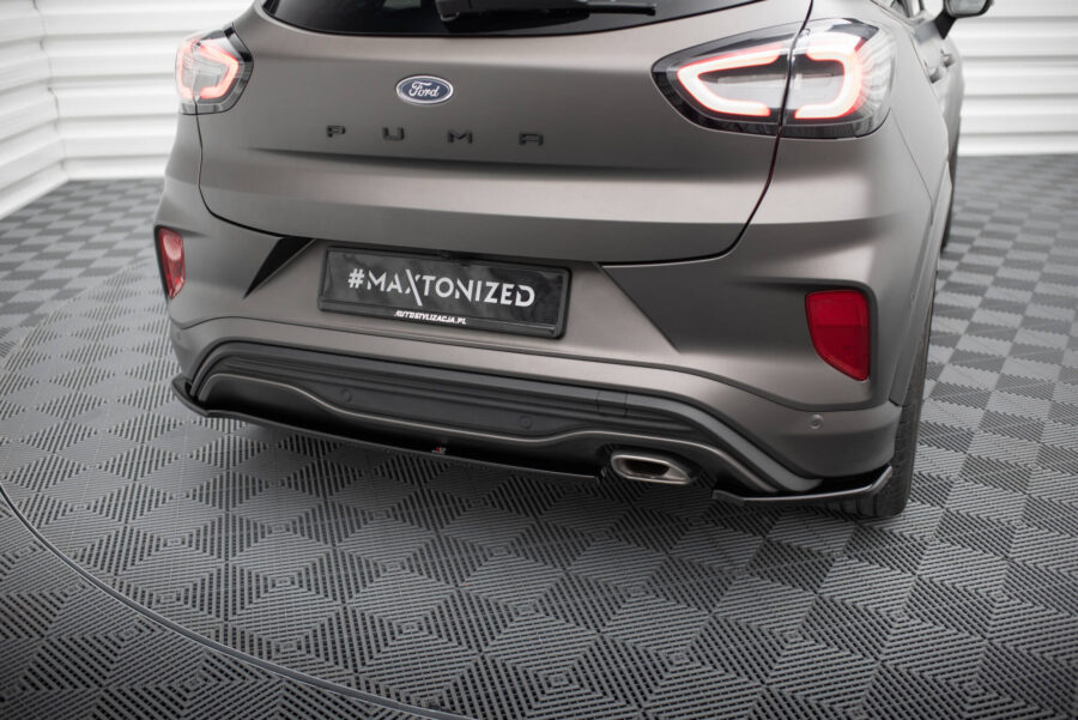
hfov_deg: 54.4
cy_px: 360
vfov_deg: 37.9
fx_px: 1049
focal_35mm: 35
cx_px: 539
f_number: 2.5
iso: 500
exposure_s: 1/125
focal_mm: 35
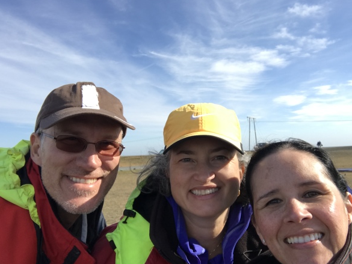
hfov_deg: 52.6
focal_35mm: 35
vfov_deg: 40.7
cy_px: 138
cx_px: 189
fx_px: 356
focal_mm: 2.87
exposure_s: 1/924
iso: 25
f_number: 2.2
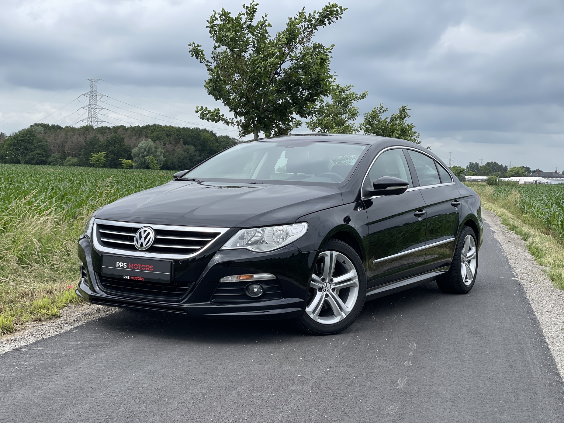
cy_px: 212
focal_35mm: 52
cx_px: 282
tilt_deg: -2.1
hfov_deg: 36.8
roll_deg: -2.2
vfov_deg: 28.0
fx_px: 847
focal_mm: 6
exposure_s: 1/1065
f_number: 2
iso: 25
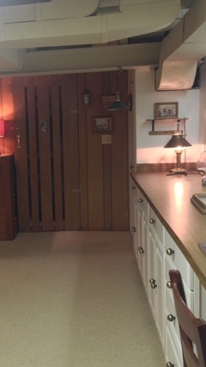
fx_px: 476
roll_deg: +1.2
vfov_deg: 42.1
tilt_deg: -5.8
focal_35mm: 49
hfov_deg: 23.8
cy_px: 180
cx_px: 24
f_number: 2.4
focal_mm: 4.12
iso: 250
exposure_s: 1/20
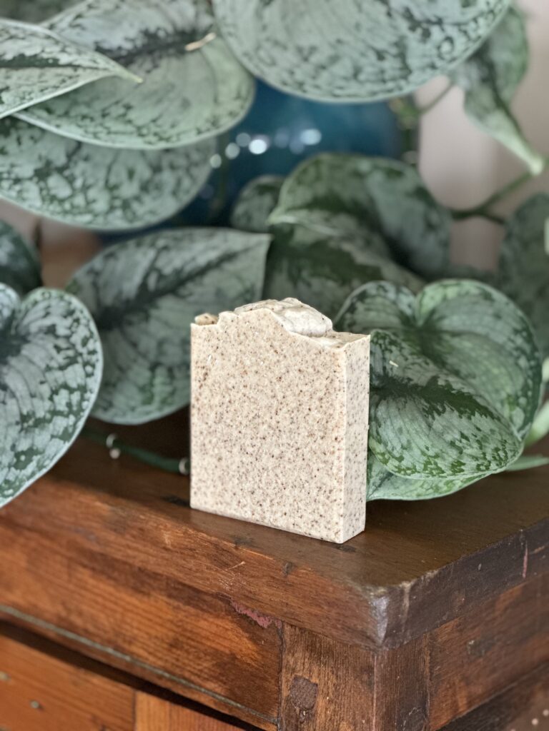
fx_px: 1628
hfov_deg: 19.1
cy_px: 366
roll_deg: -0.5
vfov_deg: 25.3
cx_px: 274
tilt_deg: -13.2
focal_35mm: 77
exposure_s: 1/40
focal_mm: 9
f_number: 2.8
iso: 320
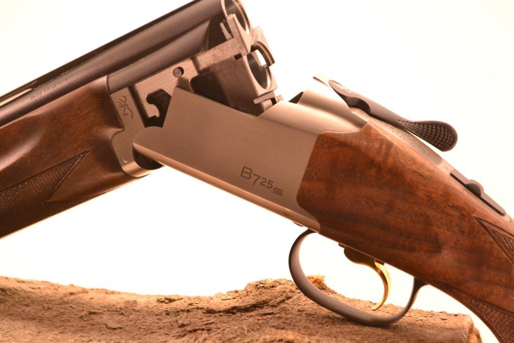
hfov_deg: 26.0
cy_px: 172
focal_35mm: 78
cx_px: 257
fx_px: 1114
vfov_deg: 17.5
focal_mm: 52
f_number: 5.6
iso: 3200
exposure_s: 1/125
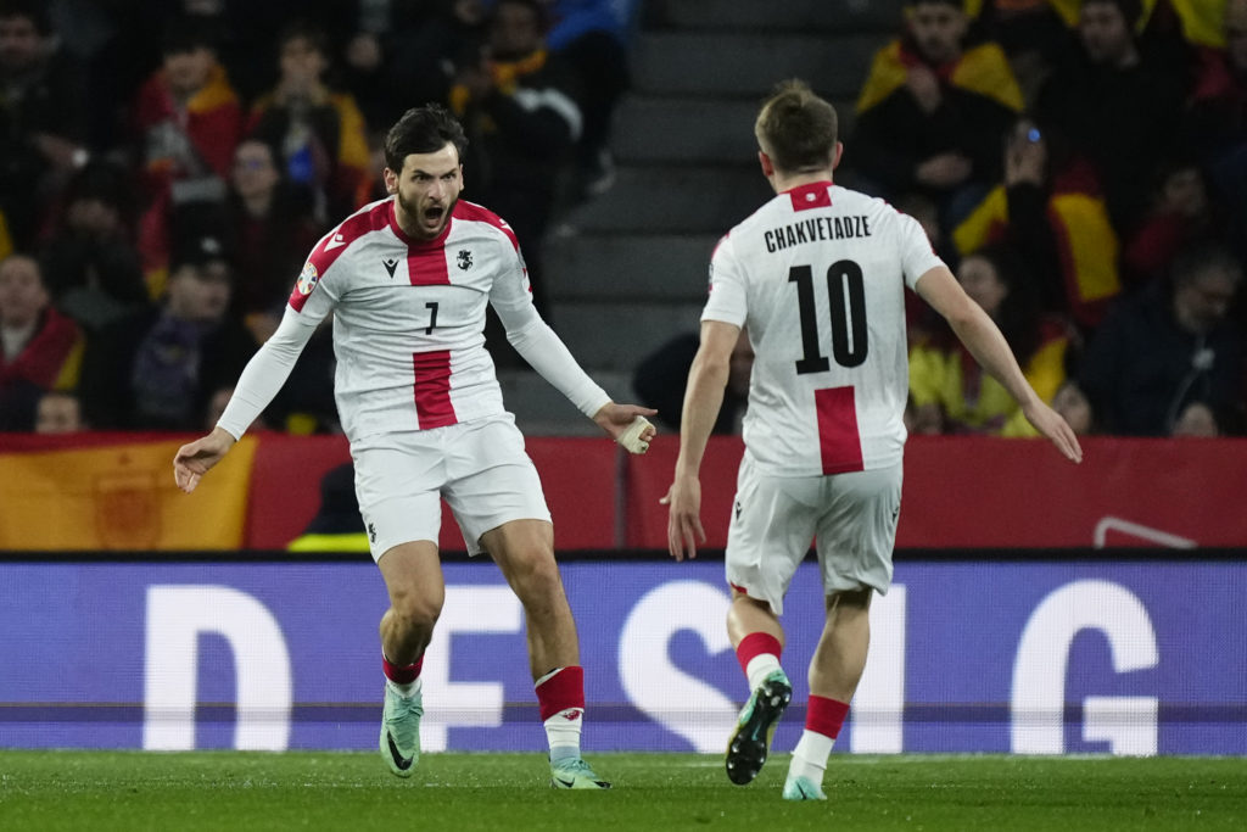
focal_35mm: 600
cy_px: 416
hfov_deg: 3.4
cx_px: 624
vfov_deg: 2.3
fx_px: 20785
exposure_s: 1/2000
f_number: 2.8
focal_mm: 400
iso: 3200
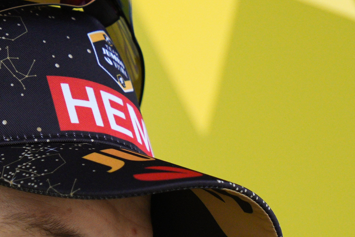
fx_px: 22460
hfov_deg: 0.9
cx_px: 22
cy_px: 302
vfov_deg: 0.6
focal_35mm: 2278
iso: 1000
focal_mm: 400
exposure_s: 1/2500
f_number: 2.8
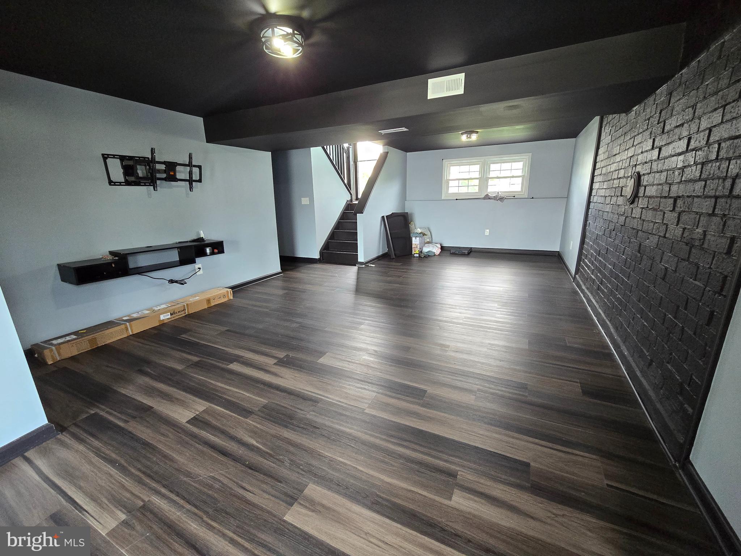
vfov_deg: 89.9
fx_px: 278
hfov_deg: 106.2
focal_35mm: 13
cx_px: 370
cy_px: 278
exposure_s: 1/60
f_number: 2.2
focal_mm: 2.2
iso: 320
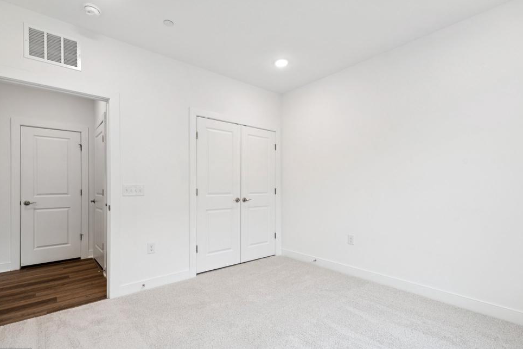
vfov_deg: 70.4
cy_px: 183
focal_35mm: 17
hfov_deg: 93.2
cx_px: 250
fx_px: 247
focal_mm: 16
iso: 200
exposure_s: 1/25
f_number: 8
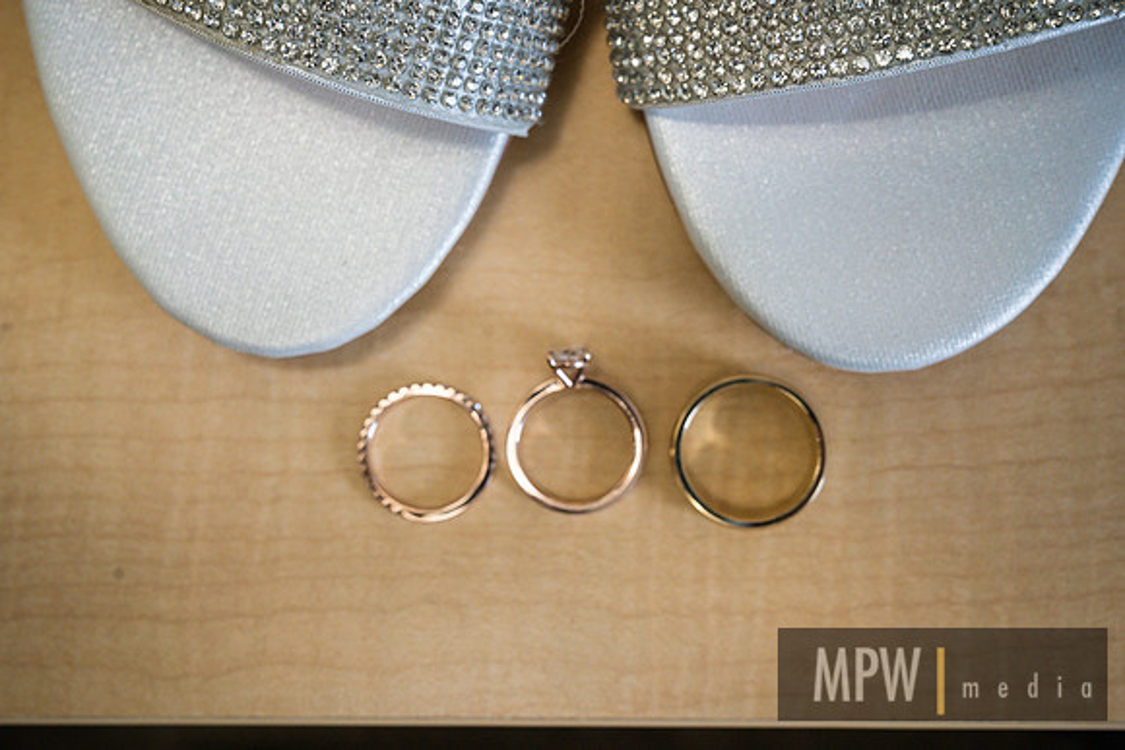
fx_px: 1169
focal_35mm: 37
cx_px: 562
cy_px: 375
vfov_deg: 35.6
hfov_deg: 51.4
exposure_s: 1/125
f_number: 8
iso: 1600
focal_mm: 35
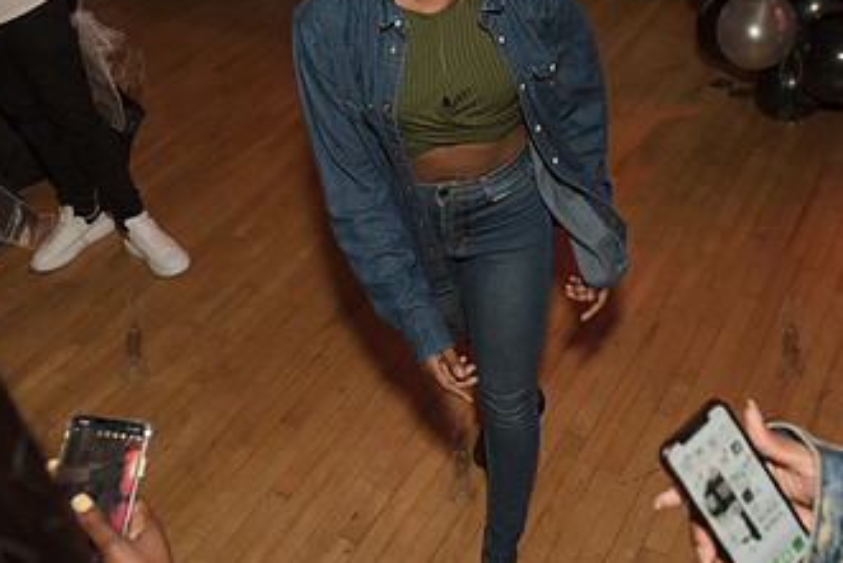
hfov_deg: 46.3
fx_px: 984
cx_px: 461
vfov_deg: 31.8
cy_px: 210
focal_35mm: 42
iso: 2000
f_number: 3.5
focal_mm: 24
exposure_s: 1/250
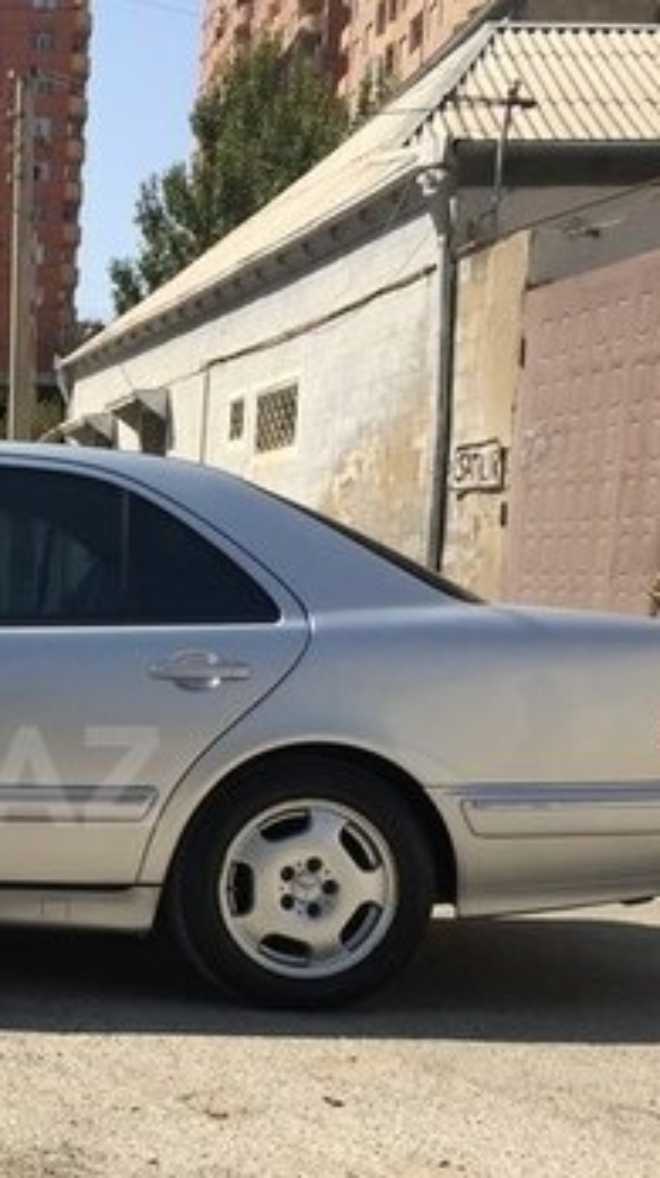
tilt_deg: -5.6
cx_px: -186
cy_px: 777
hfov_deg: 18.6
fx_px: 1872
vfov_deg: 34.6
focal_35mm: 60
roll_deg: -2.9
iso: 32
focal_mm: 4.15
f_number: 2.2
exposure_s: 1/1721
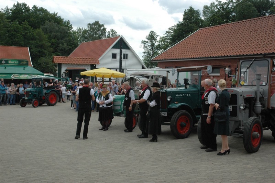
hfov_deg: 45.0
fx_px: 332
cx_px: 138
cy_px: 92
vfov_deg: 30.8
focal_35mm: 44
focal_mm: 29
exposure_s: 1/400
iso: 400
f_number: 10
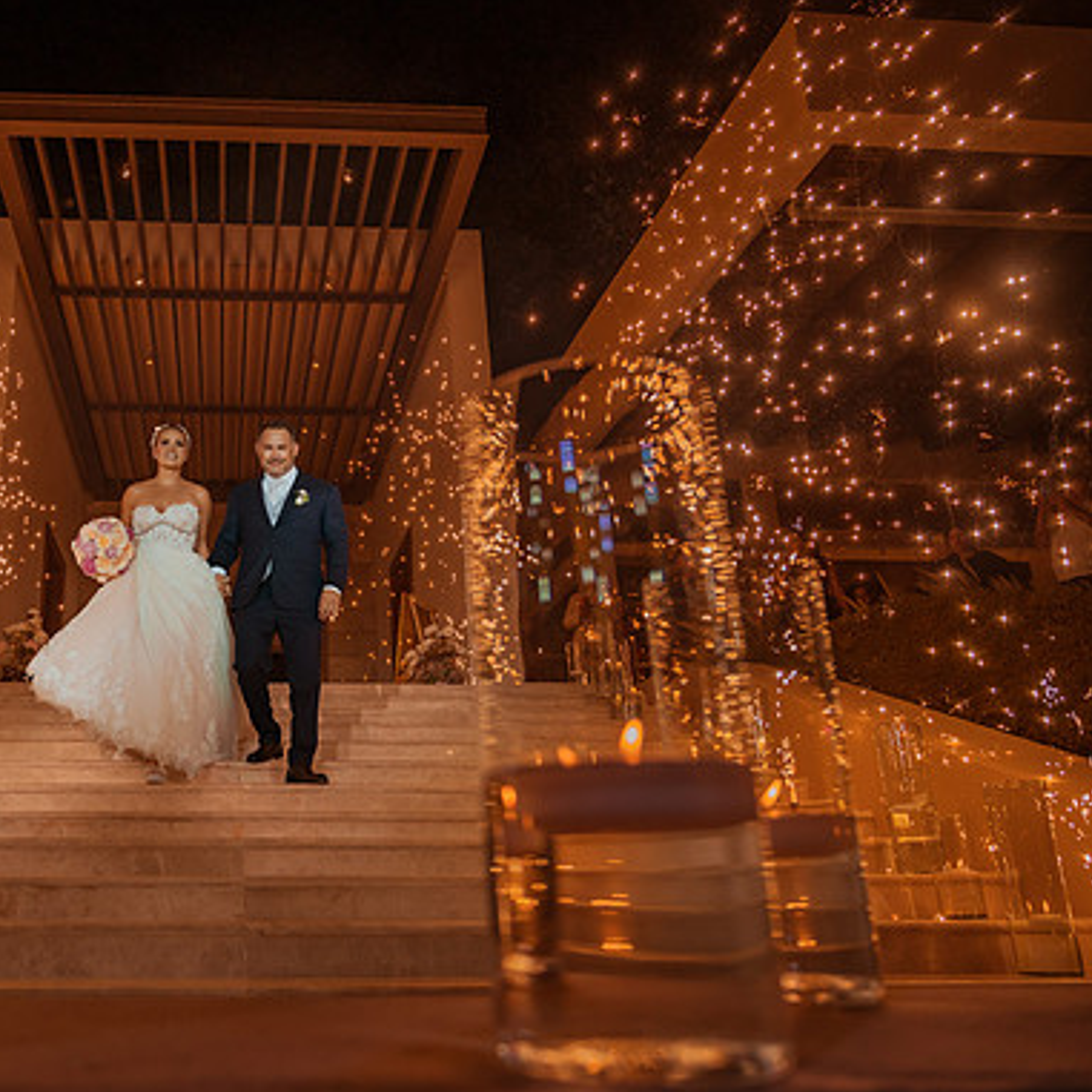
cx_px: 278
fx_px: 1106
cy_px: 550
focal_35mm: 31
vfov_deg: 52.5
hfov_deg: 50.4
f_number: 4
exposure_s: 1/1000
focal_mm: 24
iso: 1250
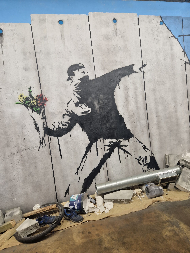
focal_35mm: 23
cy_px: 126
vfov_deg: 73.9
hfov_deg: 58.9
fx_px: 168
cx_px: 95
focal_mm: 5.4
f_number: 1.8
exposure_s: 1/180
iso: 80
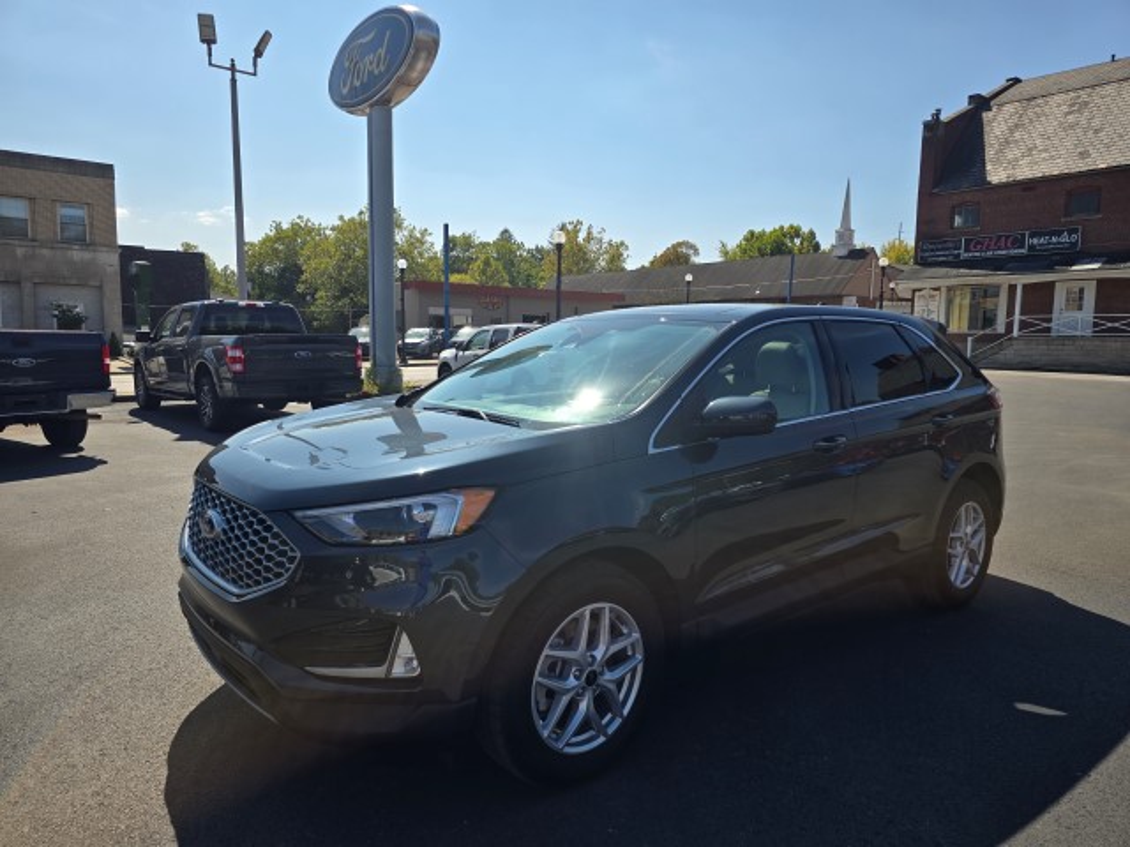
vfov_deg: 58.9
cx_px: 565
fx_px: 751
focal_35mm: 23
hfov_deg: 73.9
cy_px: 424
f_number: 1.7
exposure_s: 1/792
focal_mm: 6.3
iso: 12
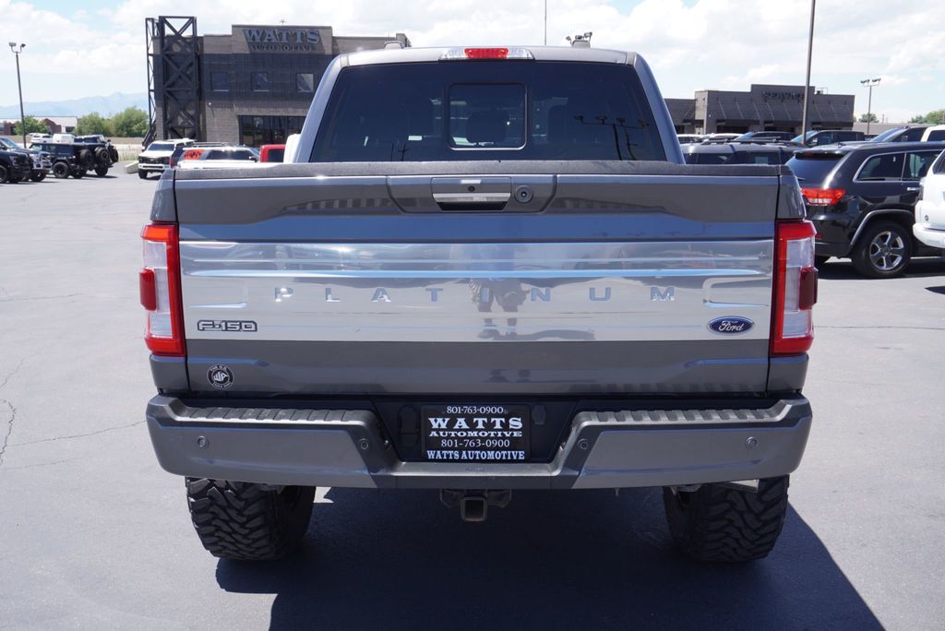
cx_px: 472
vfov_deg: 38.4
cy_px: 316
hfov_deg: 55.1
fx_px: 906
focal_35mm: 34
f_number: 6.3
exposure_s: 1/160
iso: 100
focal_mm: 23
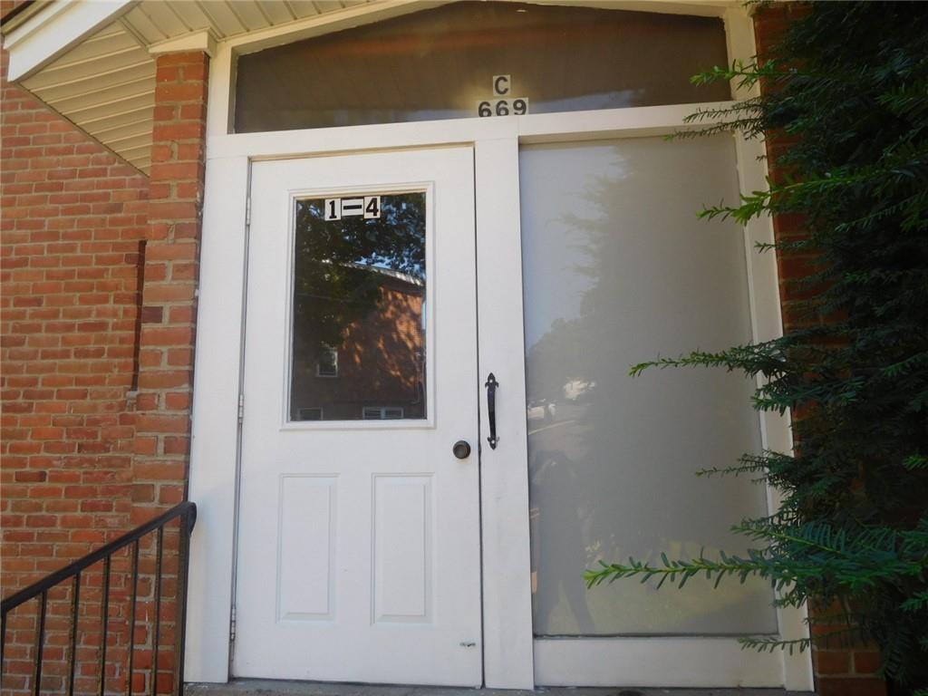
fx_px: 670
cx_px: 464
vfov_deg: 54.9
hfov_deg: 69.4
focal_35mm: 25
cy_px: 348
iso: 125
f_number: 3.4
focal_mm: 4.5
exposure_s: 1/200
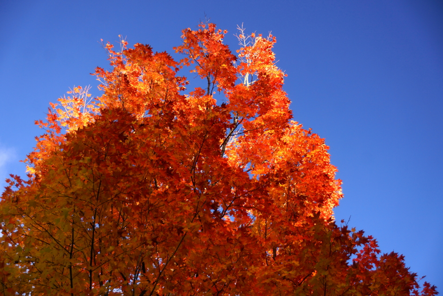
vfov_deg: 18.2
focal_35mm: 75
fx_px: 923
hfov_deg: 27.0
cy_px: 148
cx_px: 222
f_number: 4.5
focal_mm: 50
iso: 125
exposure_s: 1/80
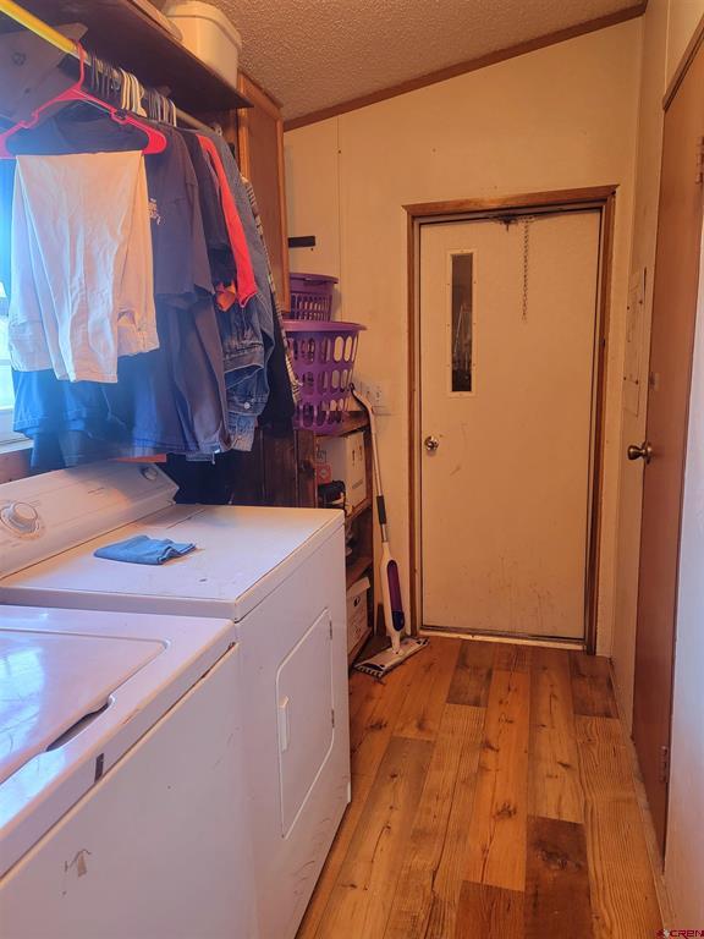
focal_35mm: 24
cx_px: 352
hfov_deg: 56.8
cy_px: 470
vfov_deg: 71.6
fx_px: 651
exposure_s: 1/120
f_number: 1.8
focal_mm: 6.7
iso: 320
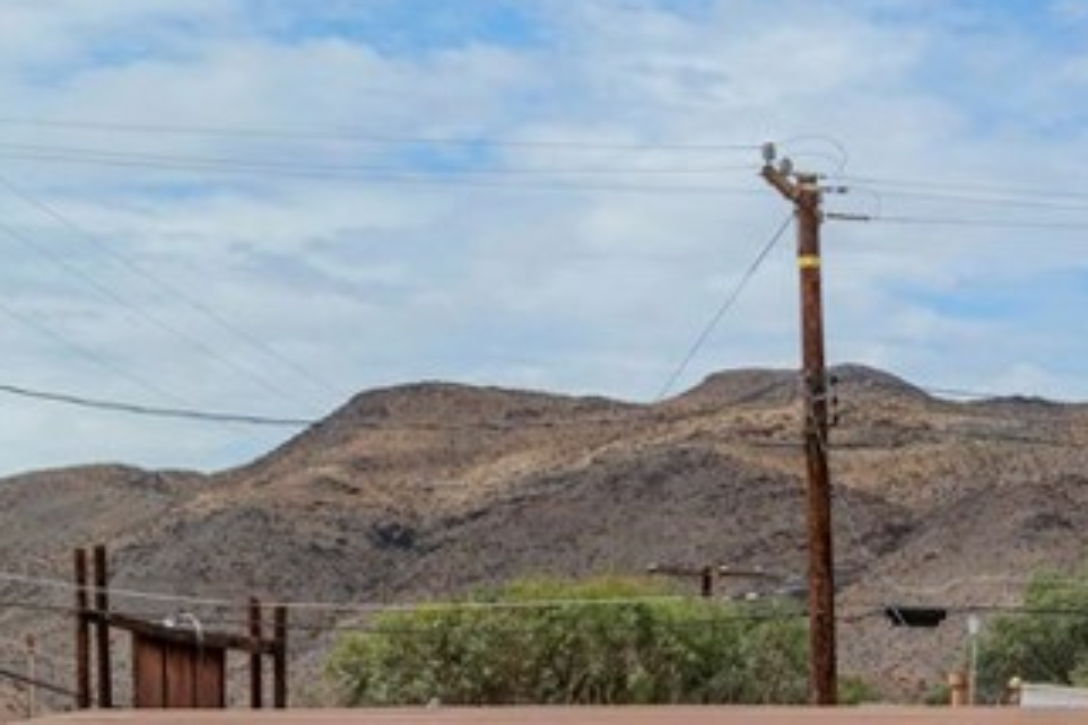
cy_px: 920
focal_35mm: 134
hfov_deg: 14.8
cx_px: 1285
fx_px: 4049
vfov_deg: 10.0
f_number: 9
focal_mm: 42
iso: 400
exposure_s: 1/250
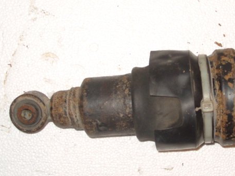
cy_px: 96
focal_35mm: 62
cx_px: 181
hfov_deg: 30.6
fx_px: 421
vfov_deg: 23.6
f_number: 2.8
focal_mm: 7.8
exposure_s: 1/45
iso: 100
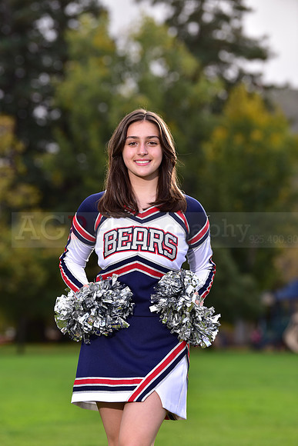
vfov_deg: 13.7
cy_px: 223
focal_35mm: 150
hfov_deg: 9.2
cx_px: 149
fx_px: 1861
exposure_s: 1/250
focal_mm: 150
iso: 160
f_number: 4.5
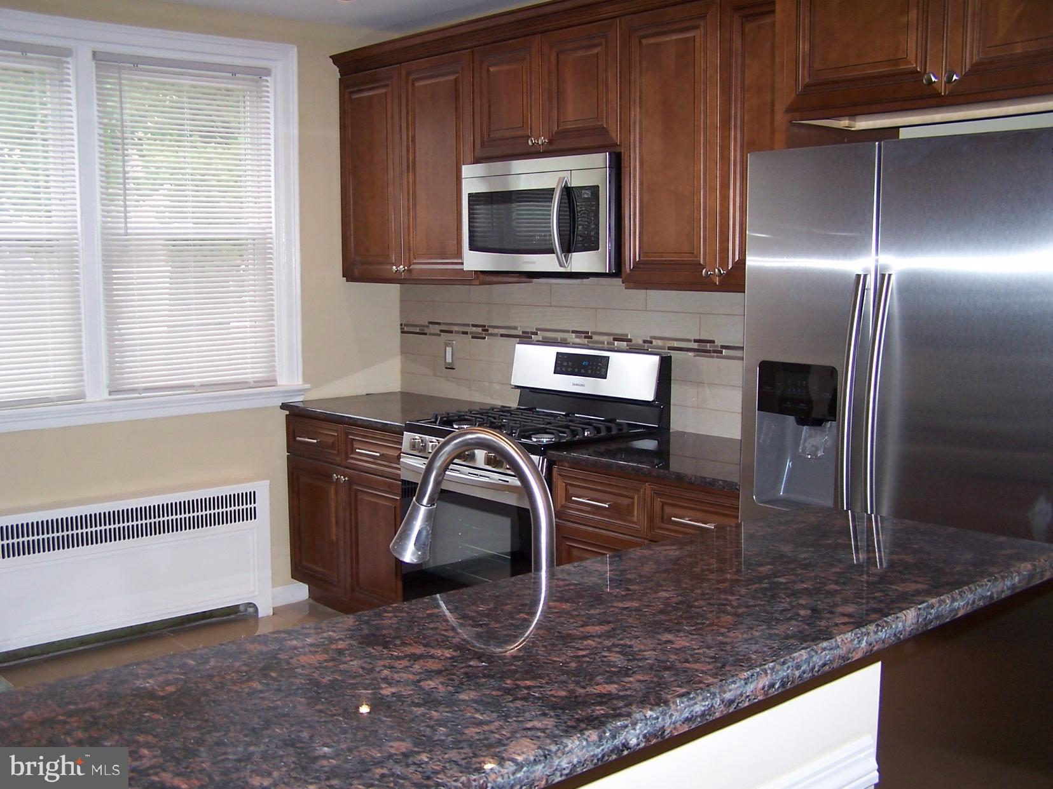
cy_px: 394
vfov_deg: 37.7
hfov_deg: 49.0
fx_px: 1156
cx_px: 526
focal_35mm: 38
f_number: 2.8
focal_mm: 6.3
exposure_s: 1/60
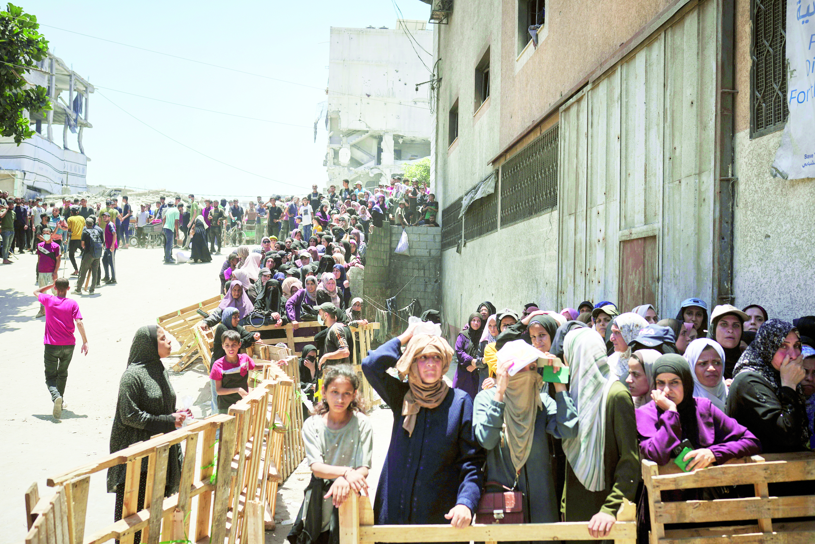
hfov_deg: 54.4
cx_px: 408
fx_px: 792
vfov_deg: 37.9
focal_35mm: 35
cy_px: 272
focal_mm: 35
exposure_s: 1/2000
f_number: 4
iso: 160
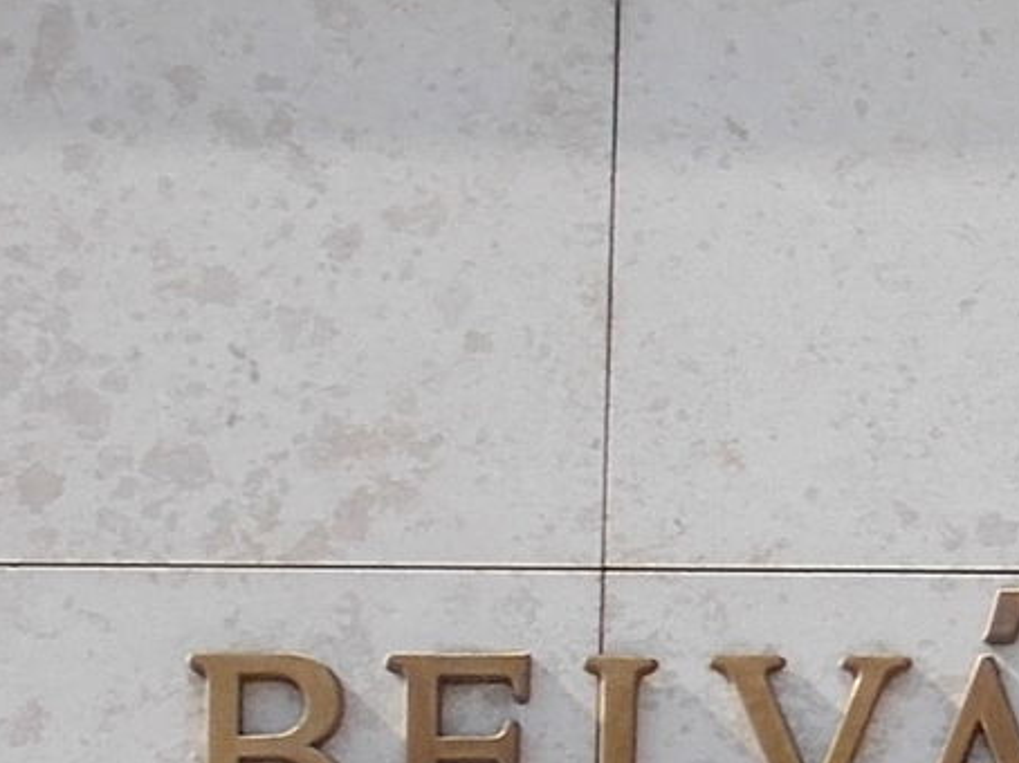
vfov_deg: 3.5
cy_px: 819
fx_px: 12328
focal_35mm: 419
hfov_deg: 4.7
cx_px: 2074
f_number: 5.5
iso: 80
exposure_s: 1/160
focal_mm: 17.6
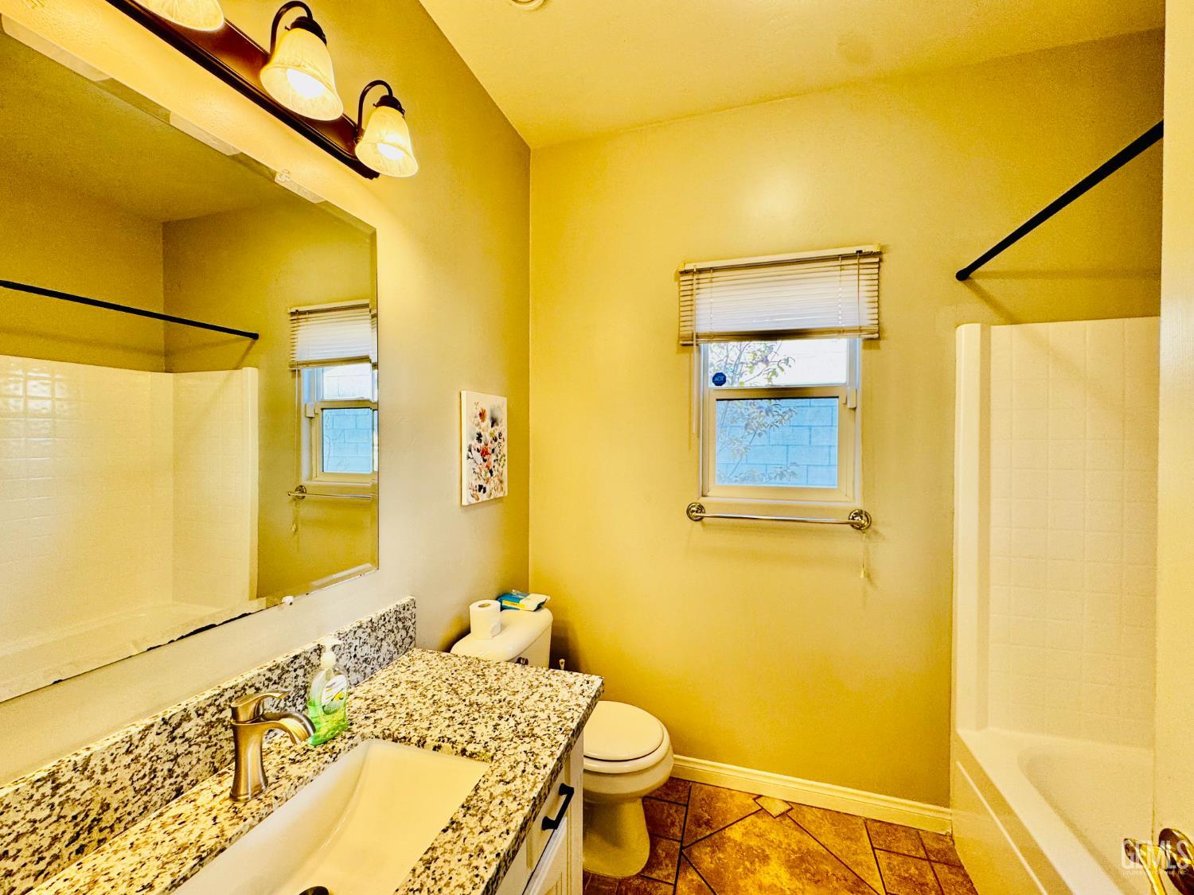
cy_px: 448
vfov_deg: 85.7
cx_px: 597
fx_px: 483
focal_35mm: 14
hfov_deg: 102.1
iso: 125
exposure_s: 1/120
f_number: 2.2
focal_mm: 2.22
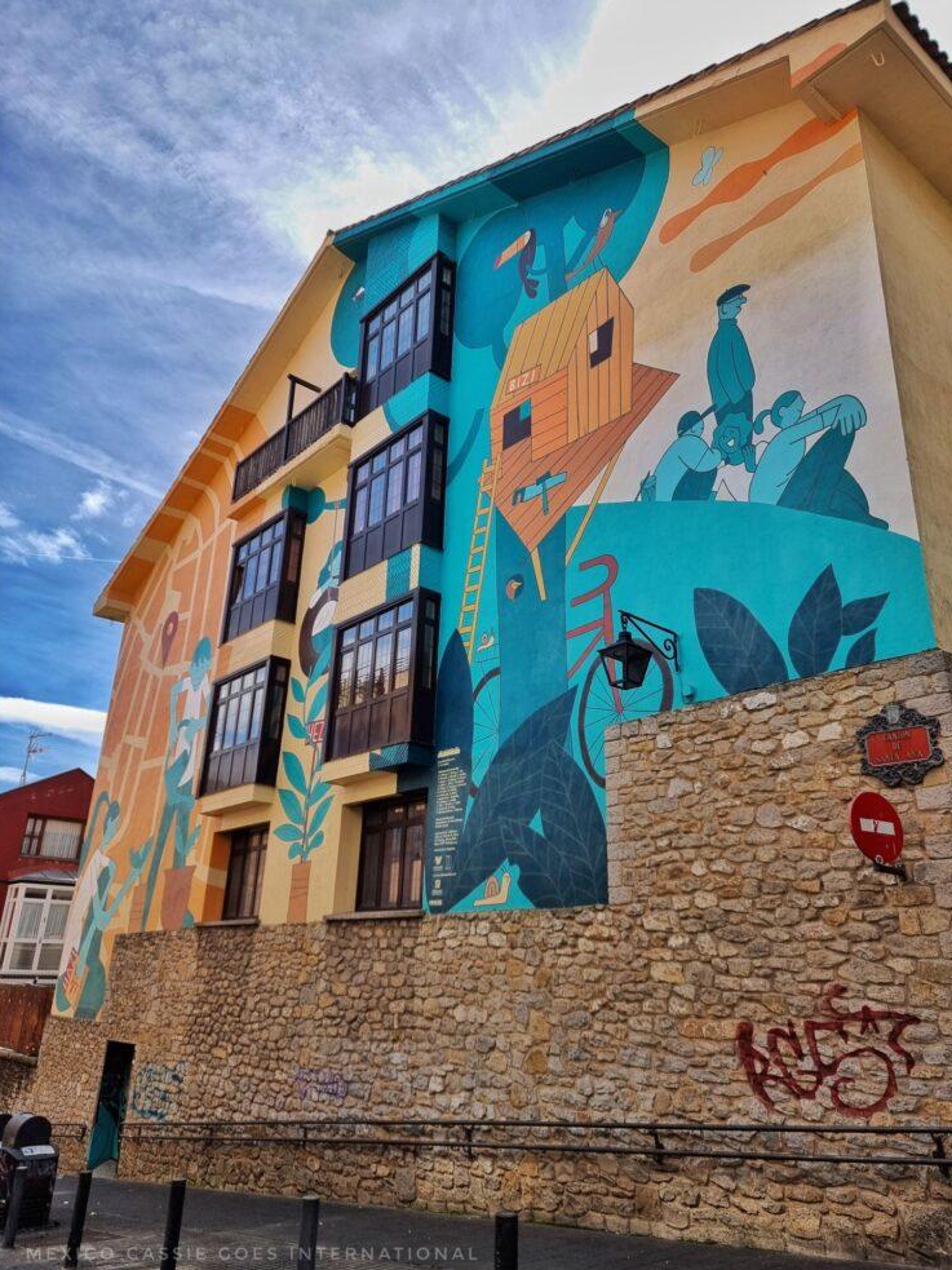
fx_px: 917
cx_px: 492
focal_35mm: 25
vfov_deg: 69.4
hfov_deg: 54.9
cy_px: 619
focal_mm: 6.7
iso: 50
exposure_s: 1/848
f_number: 1.8
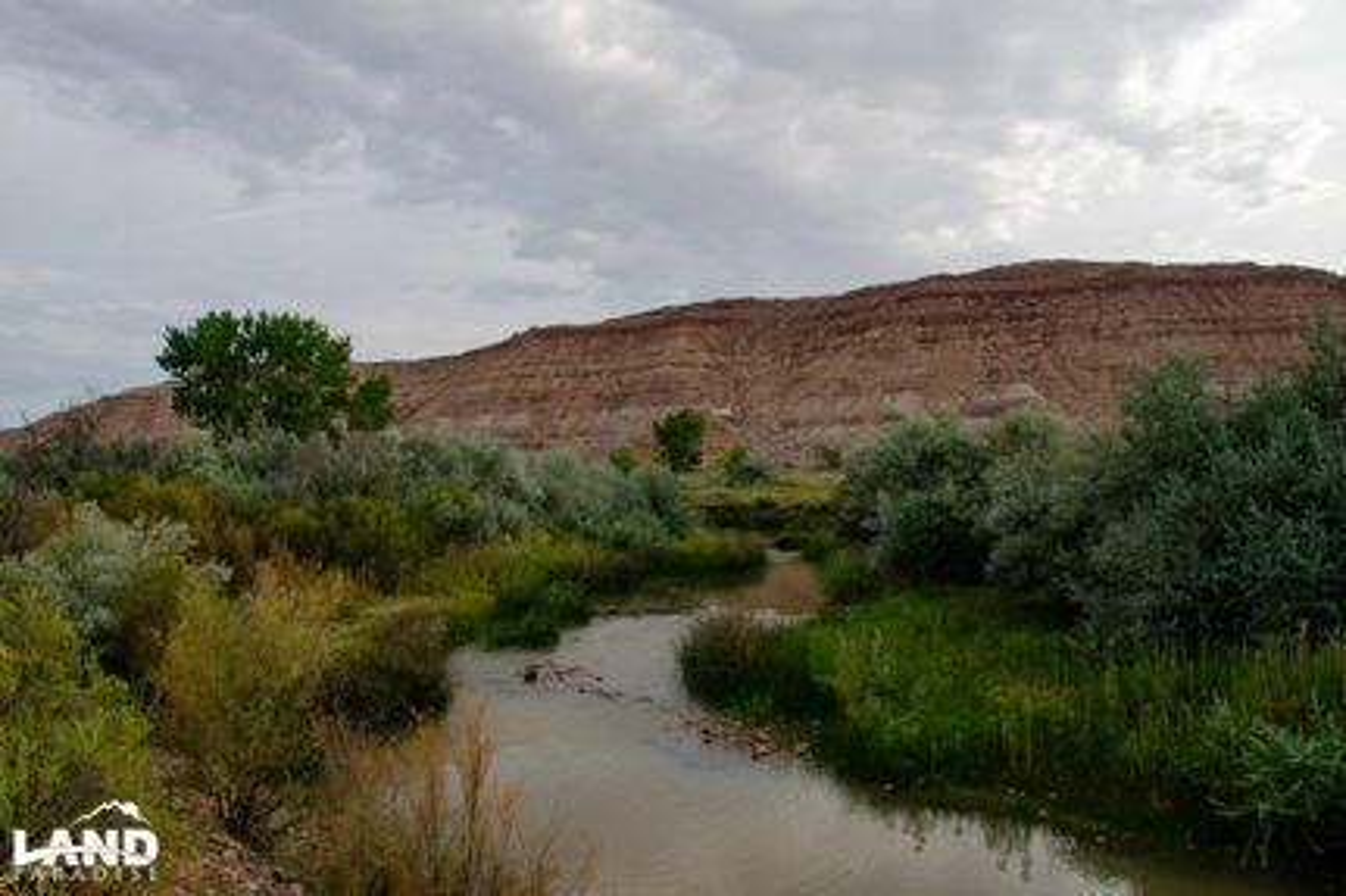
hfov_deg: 67.4
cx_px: 673
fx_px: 1009
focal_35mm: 27
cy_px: 448
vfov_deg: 47.9
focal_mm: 18
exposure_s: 1/250
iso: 100
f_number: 8
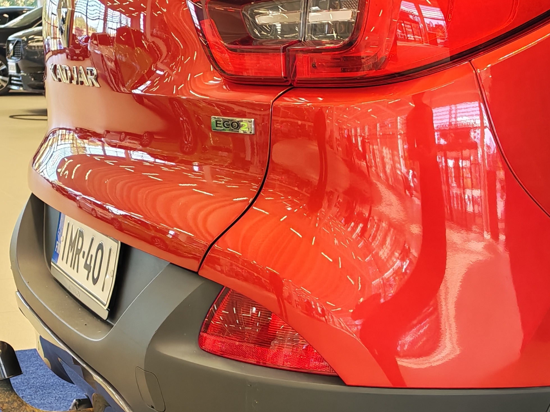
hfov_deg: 27.3
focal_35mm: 69
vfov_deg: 20.9
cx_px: 481
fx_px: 1096
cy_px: 373
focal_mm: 6.12
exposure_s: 1/100
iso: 400
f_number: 1.9
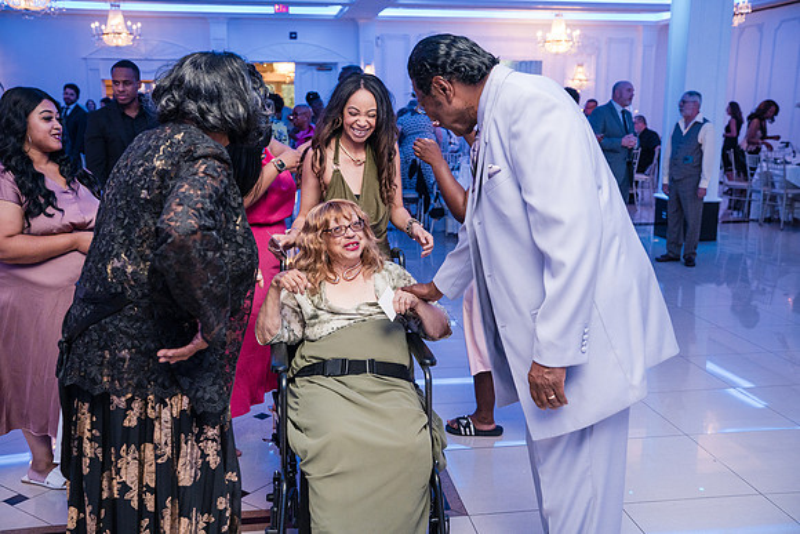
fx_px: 822
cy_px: 267
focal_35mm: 37
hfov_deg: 51.9
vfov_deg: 36.0
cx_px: 400
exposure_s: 1/250
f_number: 4
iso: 5000
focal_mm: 37
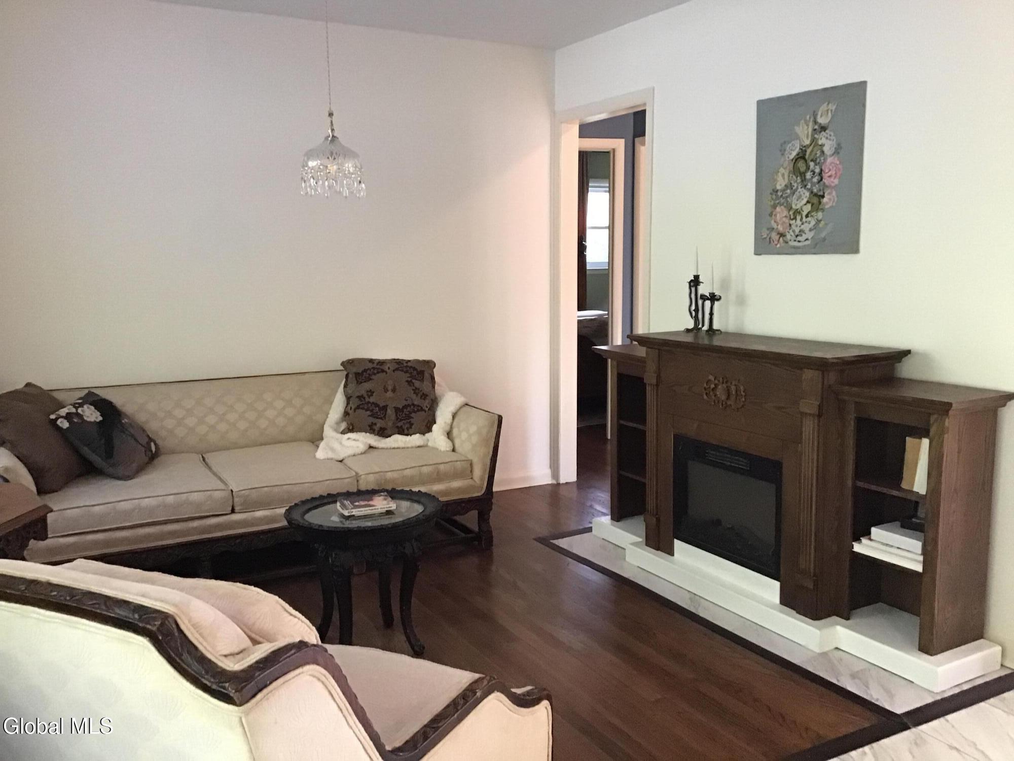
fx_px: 908
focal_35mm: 31
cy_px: 380
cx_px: 507
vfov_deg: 45.4
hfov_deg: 58.4
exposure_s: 1/30
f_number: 2.4
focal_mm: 3.3
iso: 200
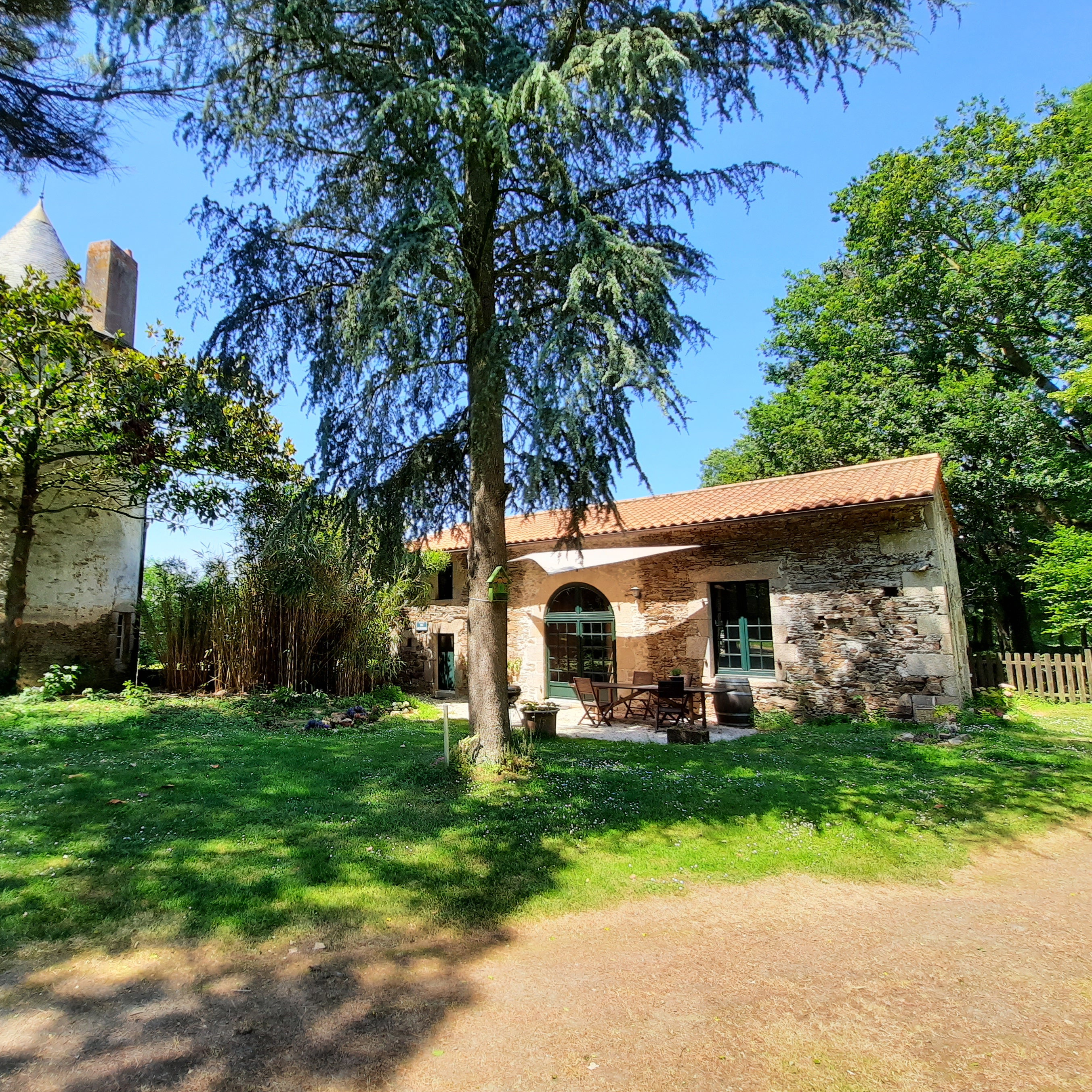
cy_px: 553
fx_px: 607
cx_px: 400
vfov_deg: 84.0
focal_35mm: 17
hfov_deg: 82.2
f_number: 2.2
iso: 40
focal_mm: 1.74
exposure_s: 1/448
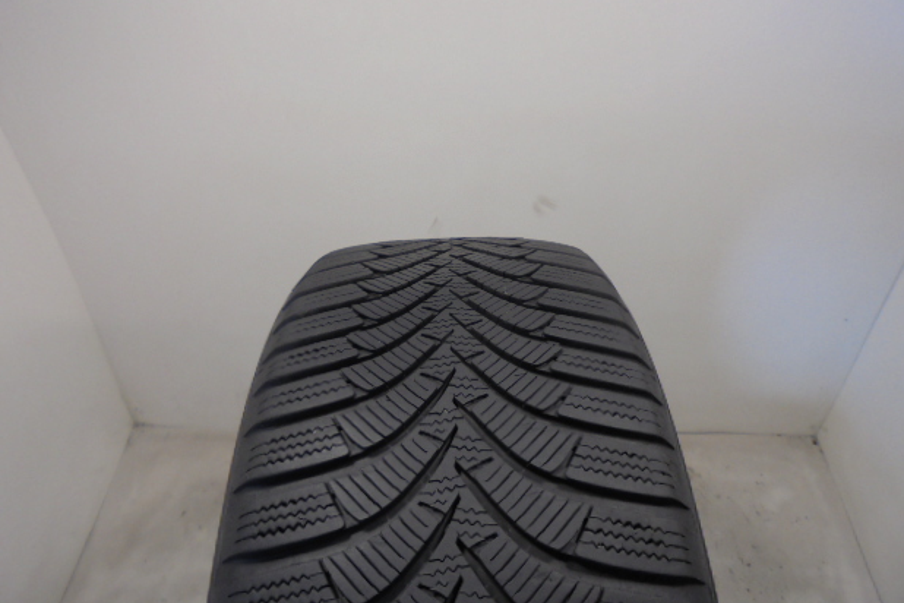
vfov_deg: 46.3
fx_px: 703
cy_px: 272
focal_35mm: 28
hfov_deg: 65.5
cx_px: 445
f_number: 3.5
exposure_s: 1/30
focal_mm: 4.6
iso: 100
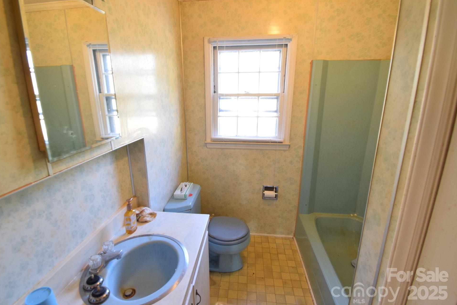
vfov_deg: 73.7
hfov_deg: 96.7
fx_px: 203
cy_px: 150
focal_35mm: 16
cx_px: 222
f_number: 8
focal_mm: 10
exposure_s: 1/6
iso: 800
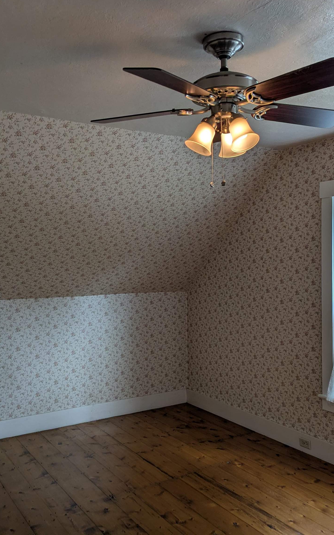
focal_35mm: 34
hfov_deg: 37.3
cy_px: 266
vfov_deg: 56.7
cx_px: 179
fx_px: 495
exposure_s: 1/120
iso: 71
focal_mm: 6.81
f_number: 1.85
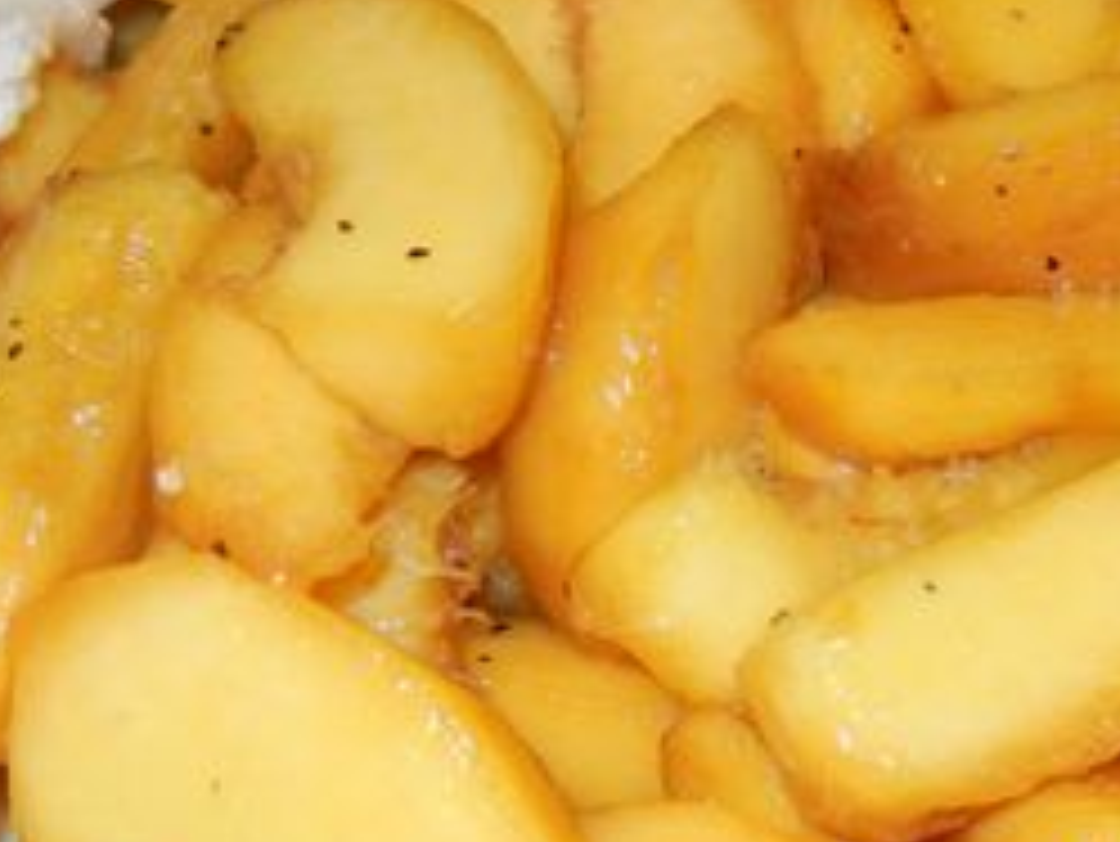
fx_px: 2493
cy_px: 617
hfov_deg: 25.0
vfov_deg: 19.0
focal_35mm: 77
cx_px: 837
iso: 200
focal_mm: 5.4
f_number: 3.5
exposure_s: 1/30
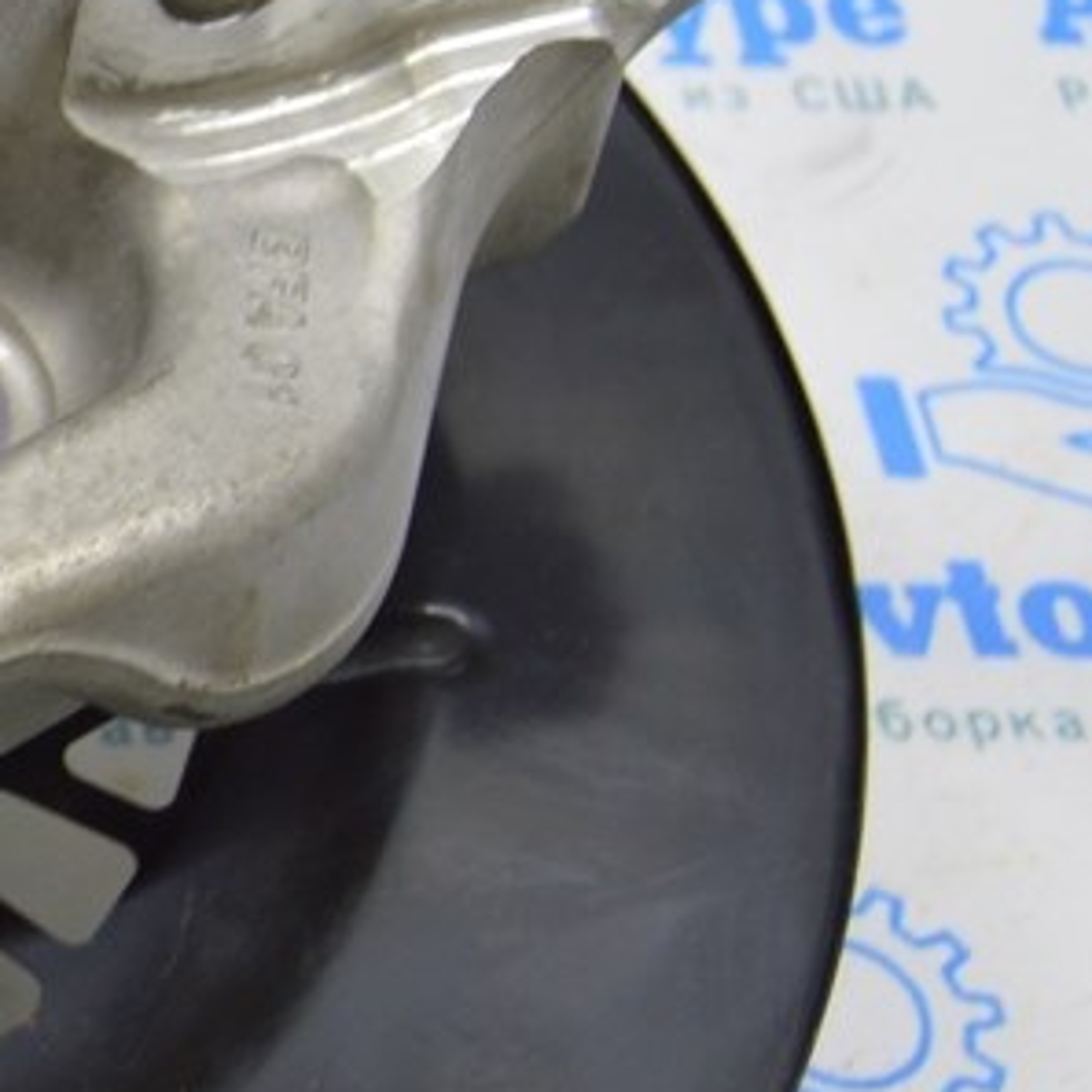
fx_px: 4069
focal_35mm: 114
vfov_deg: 15.3
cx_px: -471
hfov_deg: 14.4
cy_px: 495
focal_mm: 26
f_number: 5.6
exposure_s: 1/20
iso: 400
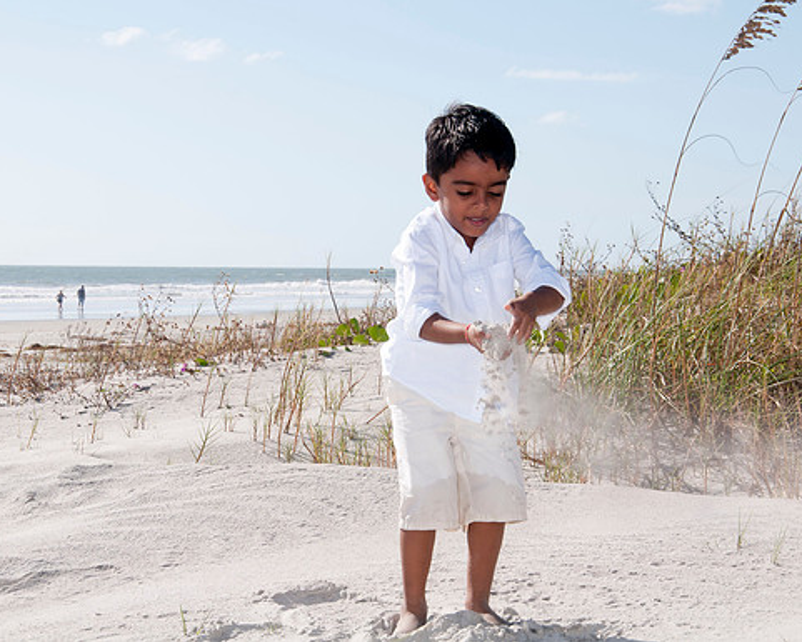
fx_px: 2184
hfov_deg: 20.8
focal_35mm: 92
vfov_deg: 16.7
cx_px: 359
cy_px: 315
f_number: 11
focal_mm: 52
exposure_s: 1/250
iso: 100
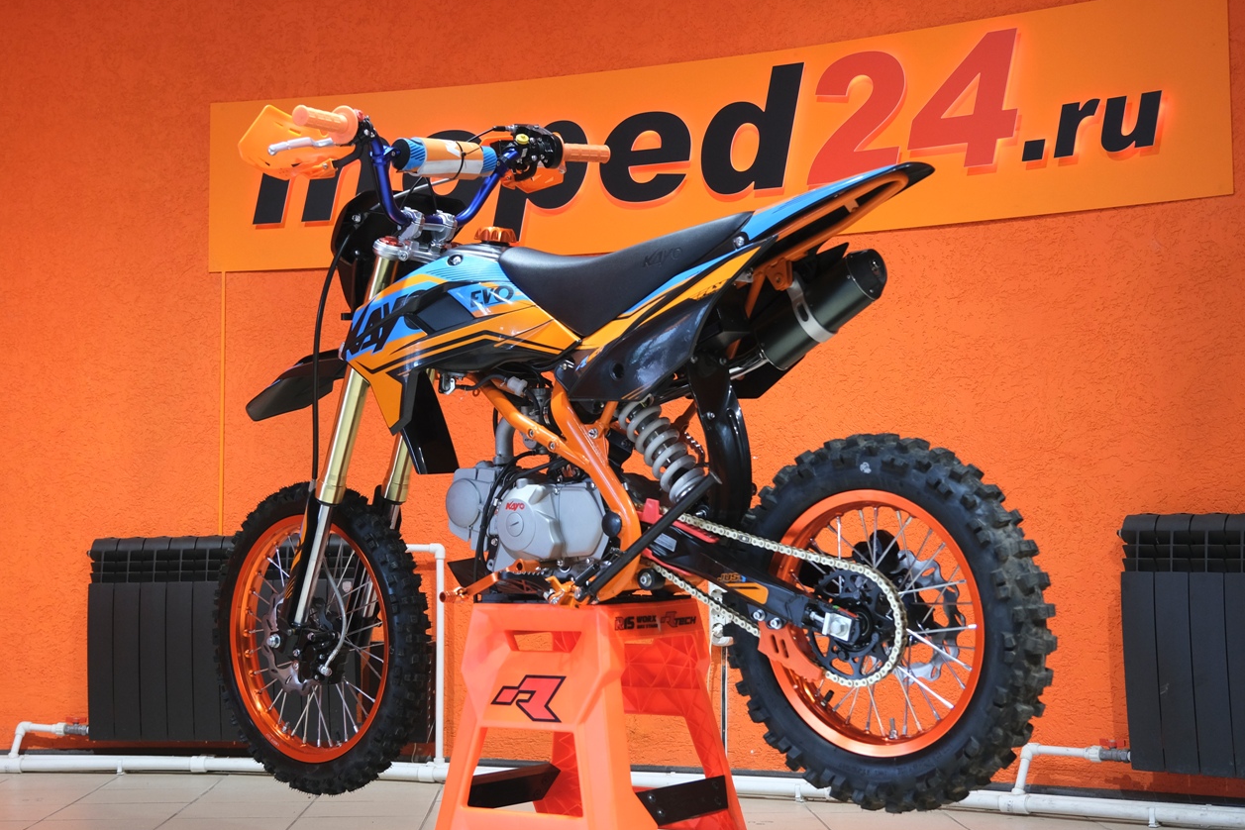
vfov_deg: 24.2
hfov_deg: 35.6
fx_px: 1937
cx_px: 531
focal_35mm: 56
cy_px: 339
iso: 1000
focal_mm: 29.2
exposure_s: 1/60
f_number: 4
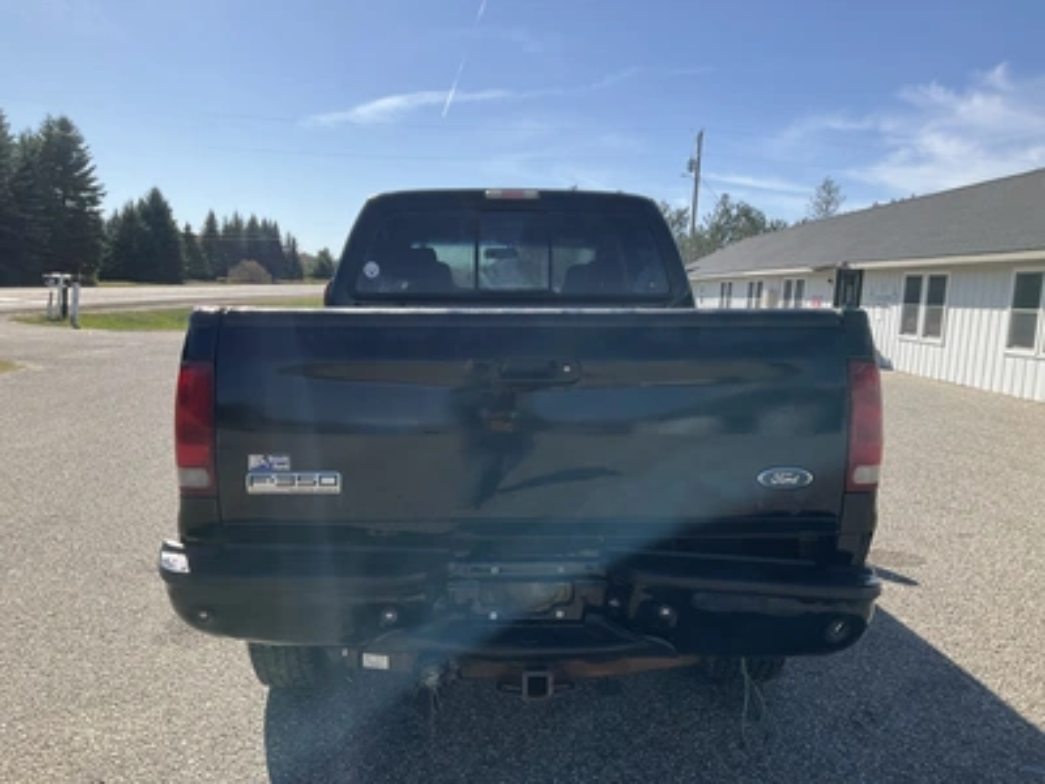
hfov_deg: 61.7
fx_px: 875
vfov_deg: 48.2
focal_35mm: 29
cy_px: 392
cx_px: 522
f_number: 1.8
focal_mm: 3
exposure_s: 1/1675
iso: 25
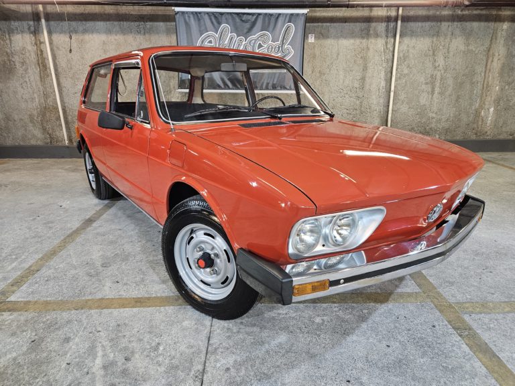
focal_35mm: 23
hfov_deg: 73.9
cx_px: 258
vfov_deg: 58.9
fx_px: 342
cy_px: 193
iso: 640
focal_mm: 5.4
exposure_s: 1/120
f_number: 1.8
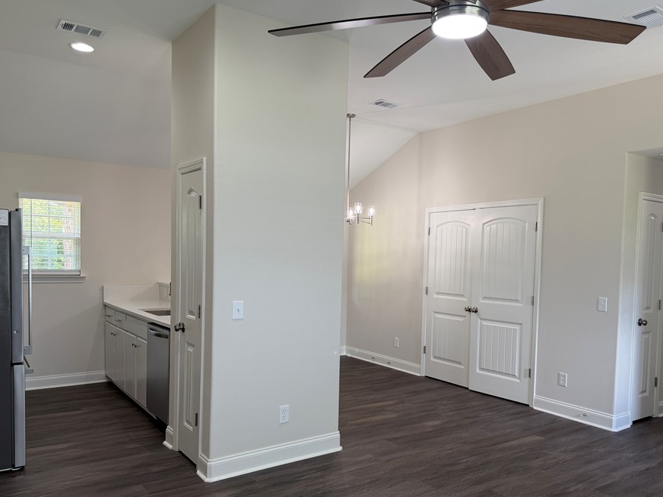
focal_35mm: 28
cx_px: 353
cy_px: 279
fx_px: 536
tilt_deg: -2.3
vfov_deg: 49.6
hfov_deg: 63.4
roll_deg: -1.7
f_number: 1.78
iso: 125
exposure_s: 1/120
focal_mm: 6.76
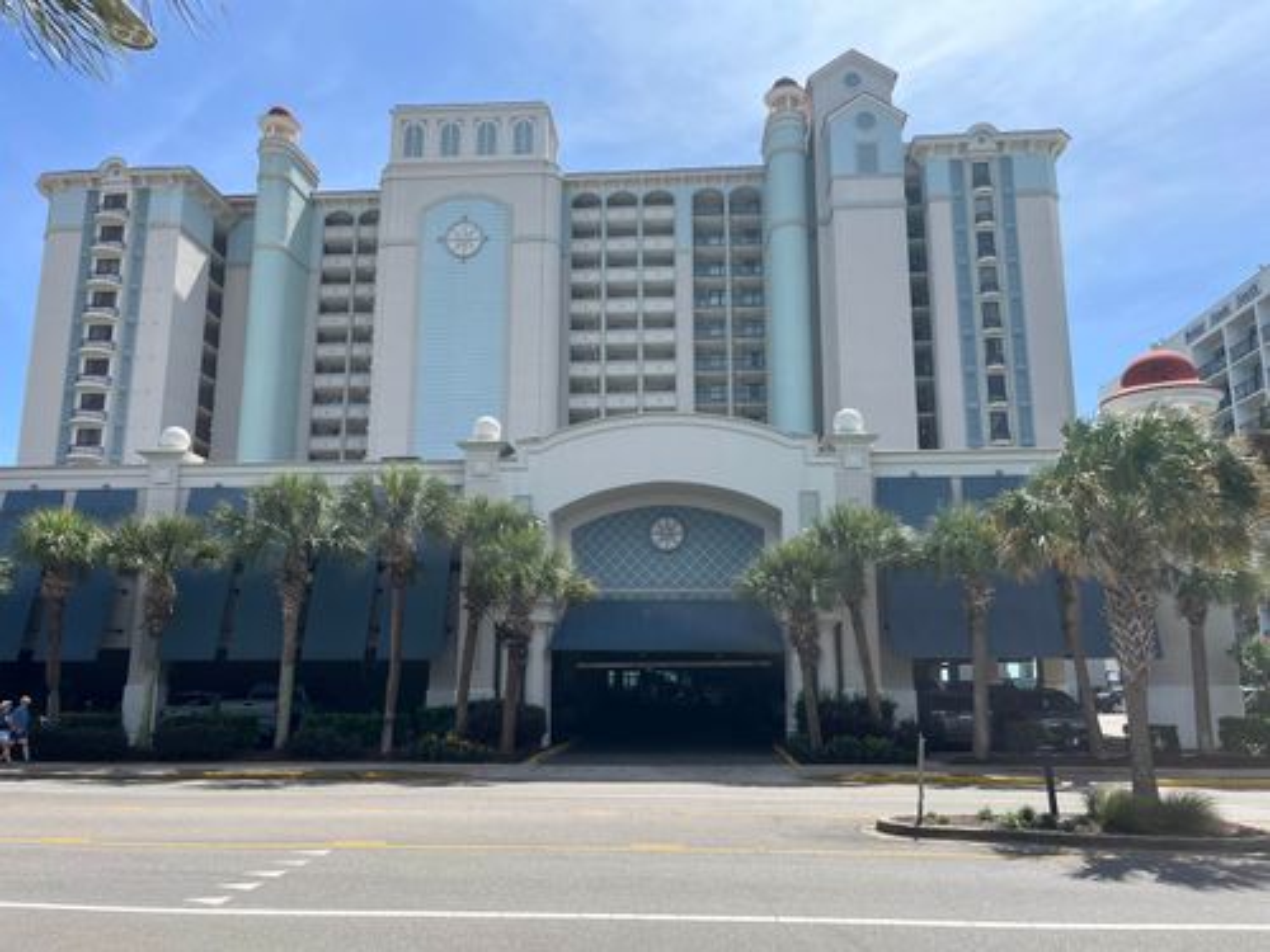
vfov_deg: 53.1
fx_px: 954
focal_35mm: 26
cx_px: 635
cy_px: 476
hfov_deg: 67.3
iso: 50
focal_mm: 5.1
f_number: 1.6
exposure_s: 1/2967
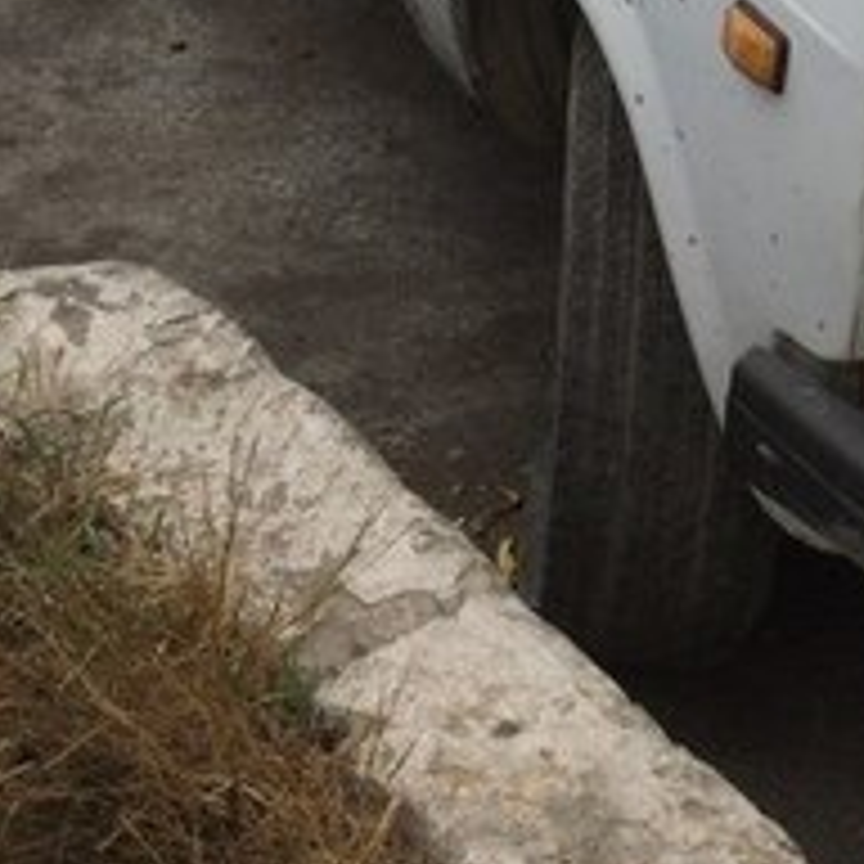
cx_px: 976
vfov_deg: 18.8
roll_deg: +0.8
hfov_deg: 18.9
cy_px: -128
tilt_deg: -18.6
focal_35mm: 88
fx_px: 2485
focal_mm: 4.15
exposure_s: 1/3165
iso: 32
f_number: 2.2
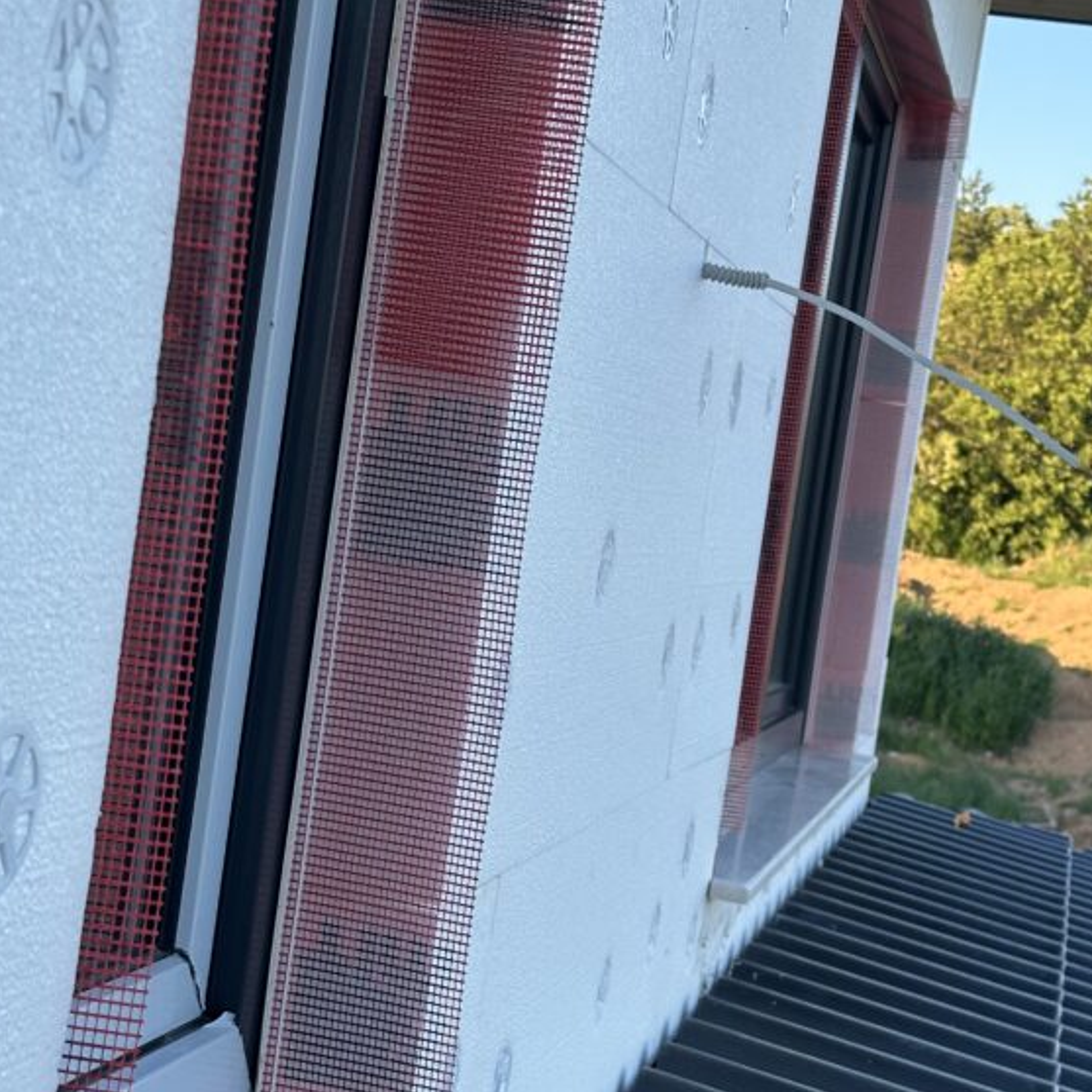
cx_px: 572
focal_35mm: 78
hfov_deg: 22.2
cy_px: 686
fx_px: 2784
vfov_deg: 22.1
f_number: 1.78
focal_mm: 6.86
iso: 64
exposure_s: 1/668
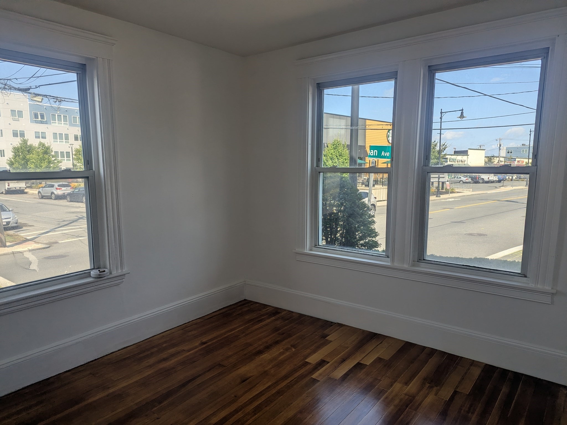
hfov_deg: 71.6
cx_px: 284
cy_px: 212
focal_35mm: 24
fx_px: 393
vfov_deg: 56.8
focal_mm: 6.81
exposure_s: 1/898
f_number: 1.85
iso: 50
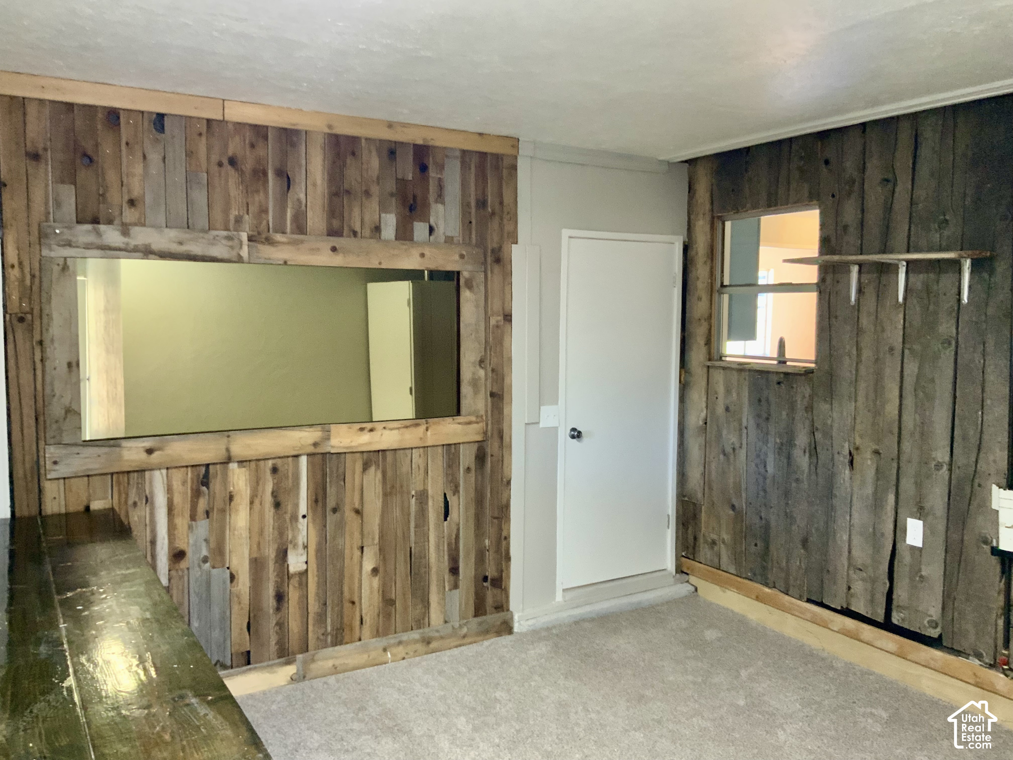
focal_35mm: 29
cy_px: 380
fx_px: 849
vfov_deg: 48.2
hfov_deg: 61.7
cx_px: 506
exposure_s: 1/60
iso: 250
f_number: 1.8
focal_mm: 3
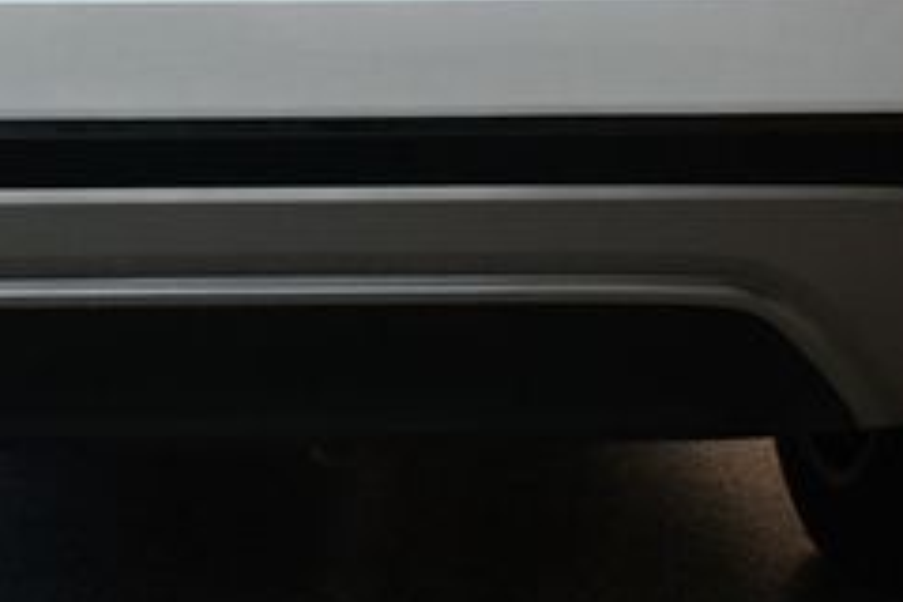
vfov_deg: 13.8
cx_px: 237
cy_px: -147
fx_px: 2408
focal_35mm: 96
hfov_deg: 21.1
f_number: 3.8
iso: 800
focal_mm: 24
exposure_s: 1/125
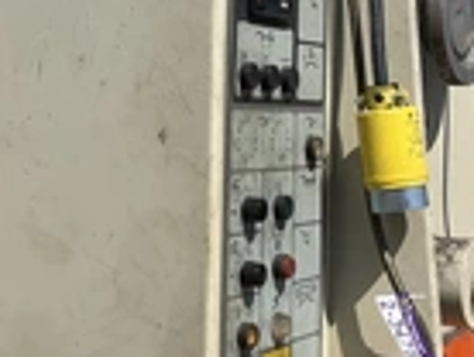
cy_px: 120
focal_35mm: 84
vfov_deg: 17.6
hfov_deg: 23.2
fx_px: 1152
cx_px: 182
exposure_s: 1/2959
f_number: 1.8
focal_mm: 3
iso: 25
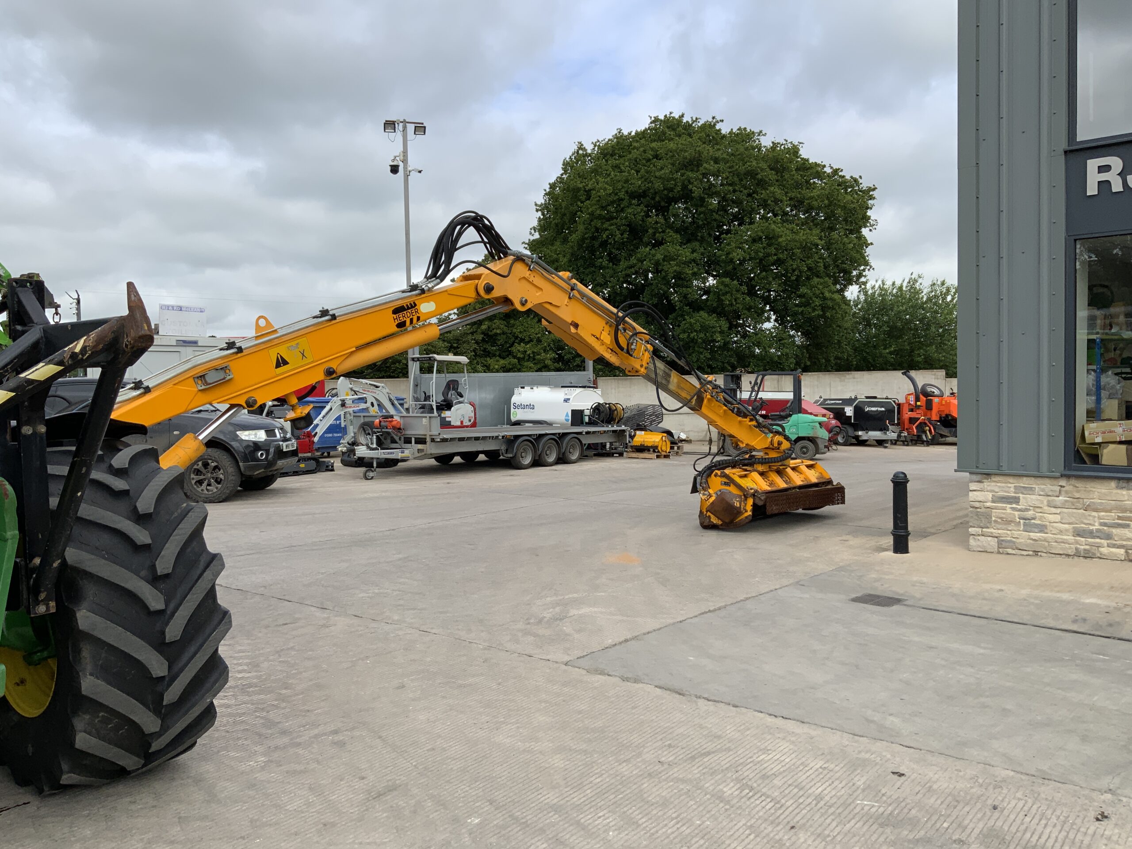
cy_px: 424
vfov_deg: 48.2
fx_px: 948
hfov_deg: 61.7
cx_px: 566
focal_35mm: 29
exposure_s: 1/1786
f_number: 1.8
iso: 16
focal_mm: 3
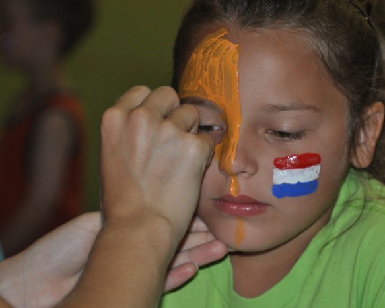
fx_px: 1539
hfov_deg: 14.2
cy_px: 169
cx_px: 260
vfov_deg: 11.4
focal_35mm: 135
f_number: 4
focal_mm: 70
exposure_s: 1/60
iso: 800
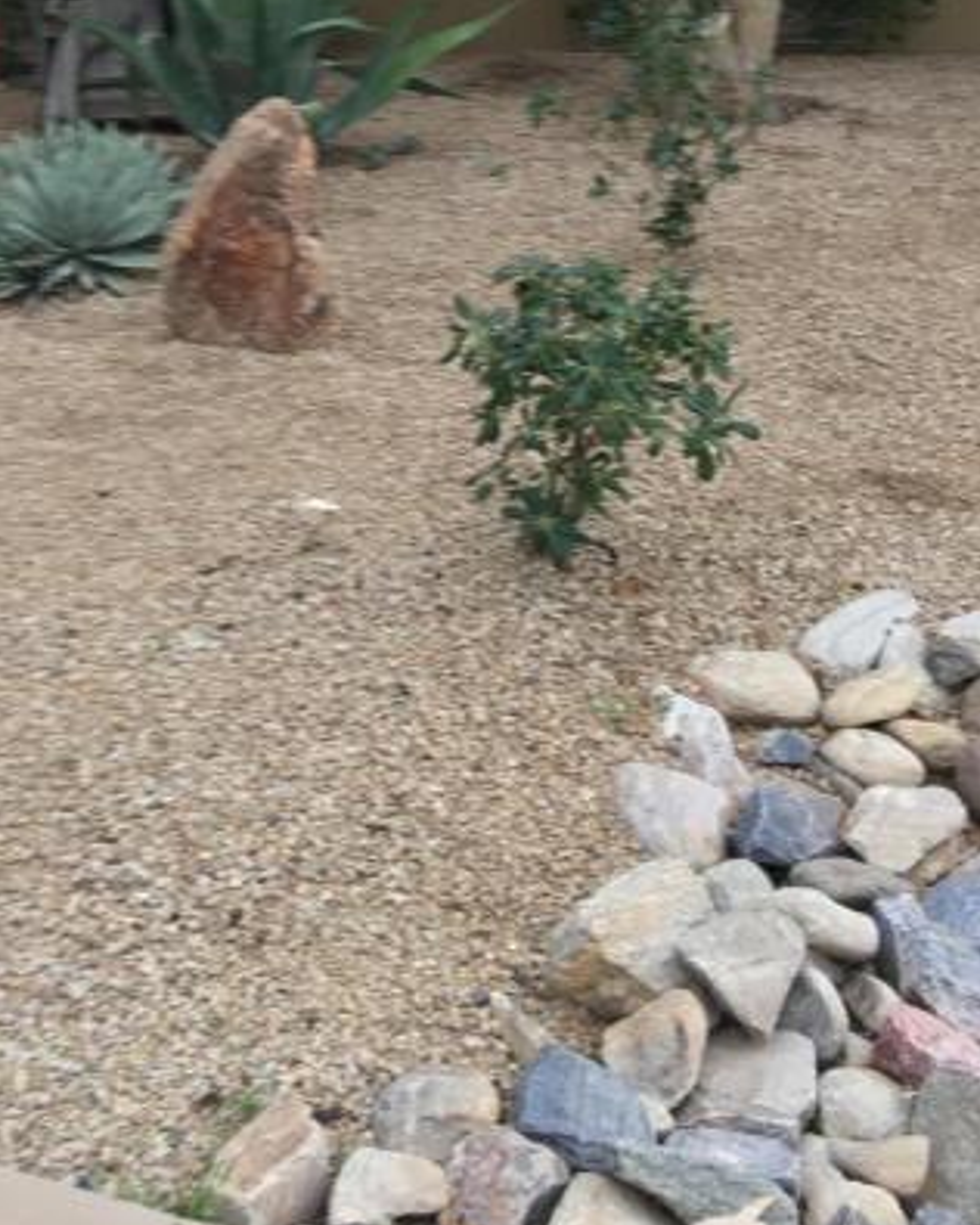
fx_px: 1994
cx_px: 93
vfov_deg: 32.1
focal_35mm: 55
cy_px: 68
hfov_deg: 26.7
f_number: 2.2
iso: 32
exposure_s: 1/120
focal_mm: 4.15
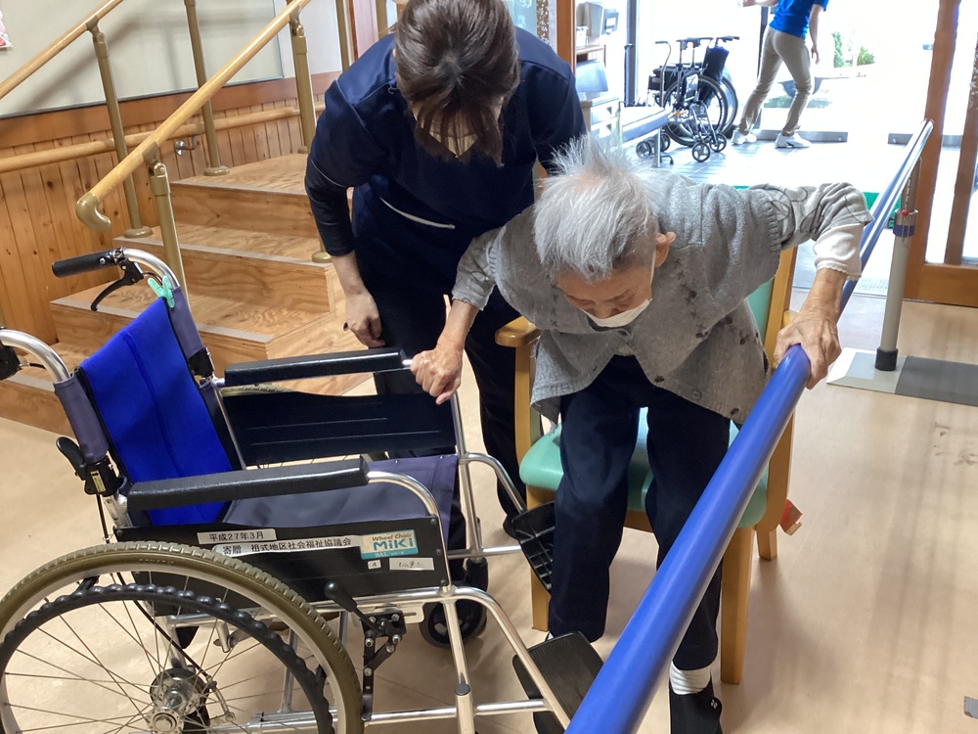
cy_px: 367
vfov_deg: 45.4
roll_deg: +3.0
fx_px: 876
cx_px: 489
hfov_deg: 58.4
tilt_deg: -23.0
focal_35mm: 31
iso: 320
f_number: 2.4
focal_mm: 3.3
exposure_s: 1/60
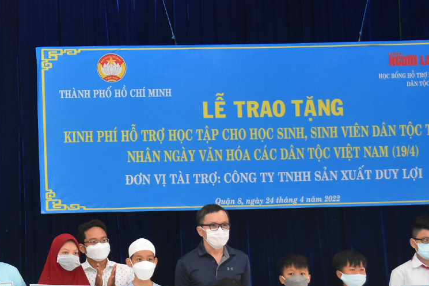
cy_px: 264
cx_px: 35
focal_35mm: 88
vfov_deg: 15.3
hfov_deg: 22.5
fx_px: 1050
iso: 2200
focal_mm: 27
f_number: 4
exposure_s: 1/200
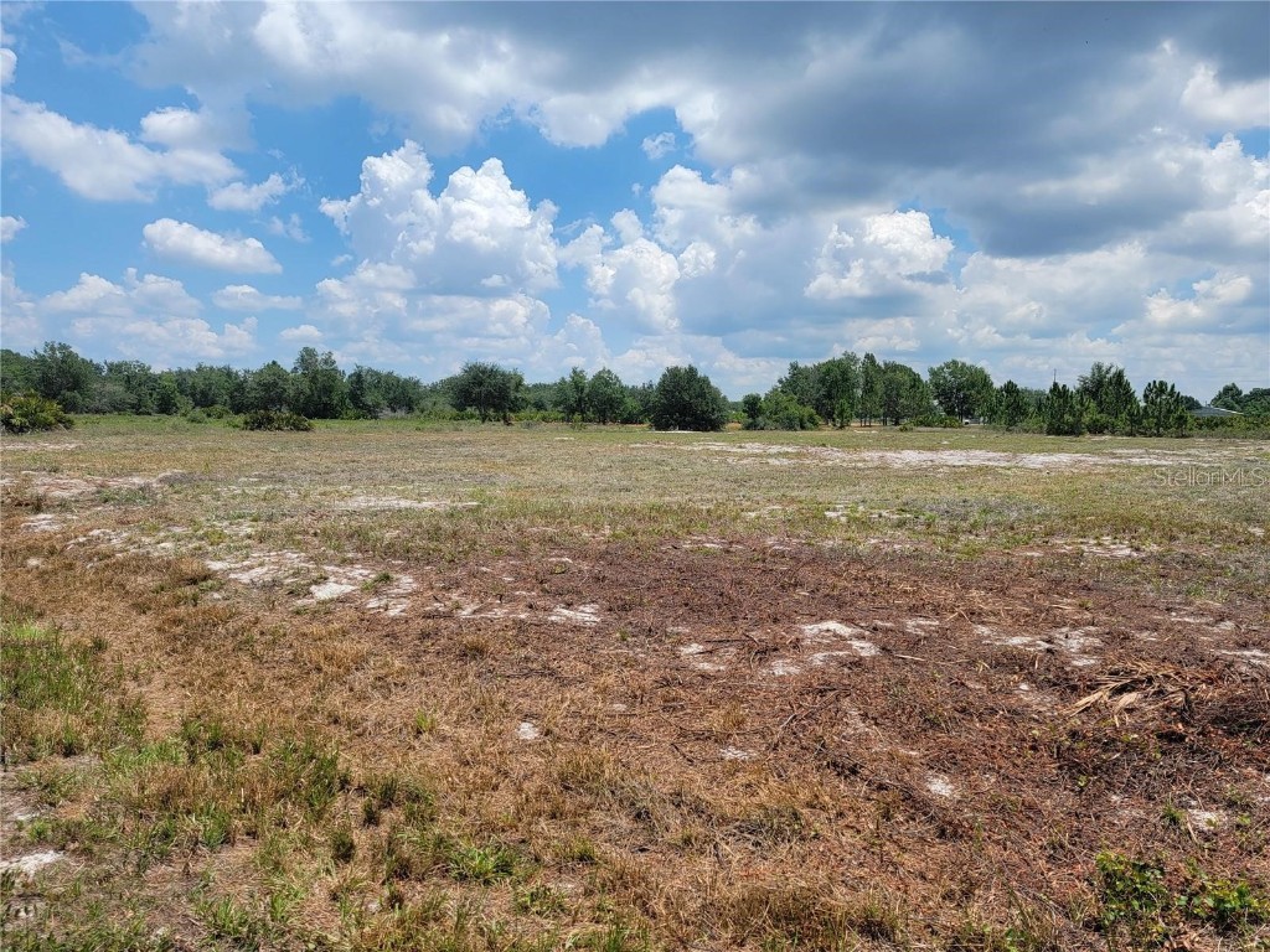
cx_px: 635
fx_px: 881
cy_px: 476
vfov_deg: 56.8
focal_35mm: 24
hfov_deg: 71.6
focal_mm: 6.7
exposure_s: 1/1176
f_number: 1.8
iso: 16
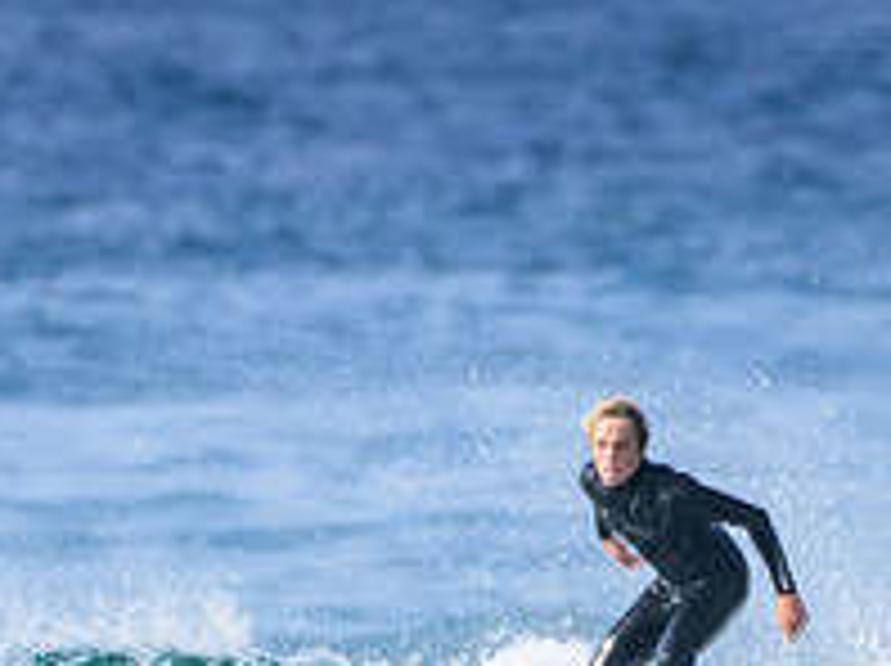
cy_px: 758
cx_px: 540
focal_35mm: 2821
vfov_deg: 0.5
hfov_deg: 0.7
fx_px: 72523
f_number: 11
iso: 1250
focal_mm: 1000
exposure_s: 1/2000
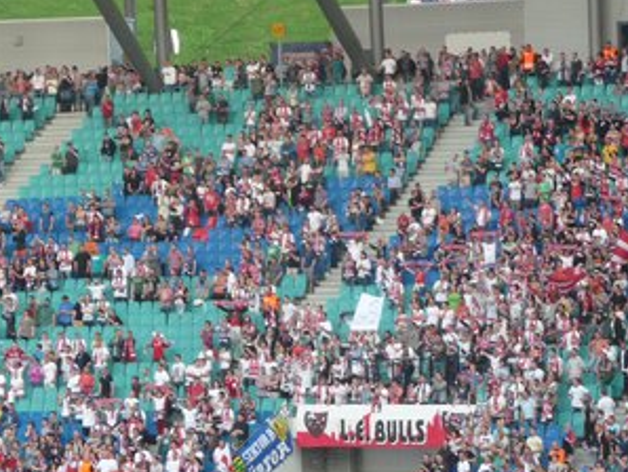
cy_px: 314
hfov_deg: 7.8
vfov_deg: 5.9
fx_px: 4575
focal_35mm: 252
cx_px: 450
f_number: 4.8
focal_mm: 24.1
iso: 160
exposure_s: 1/40
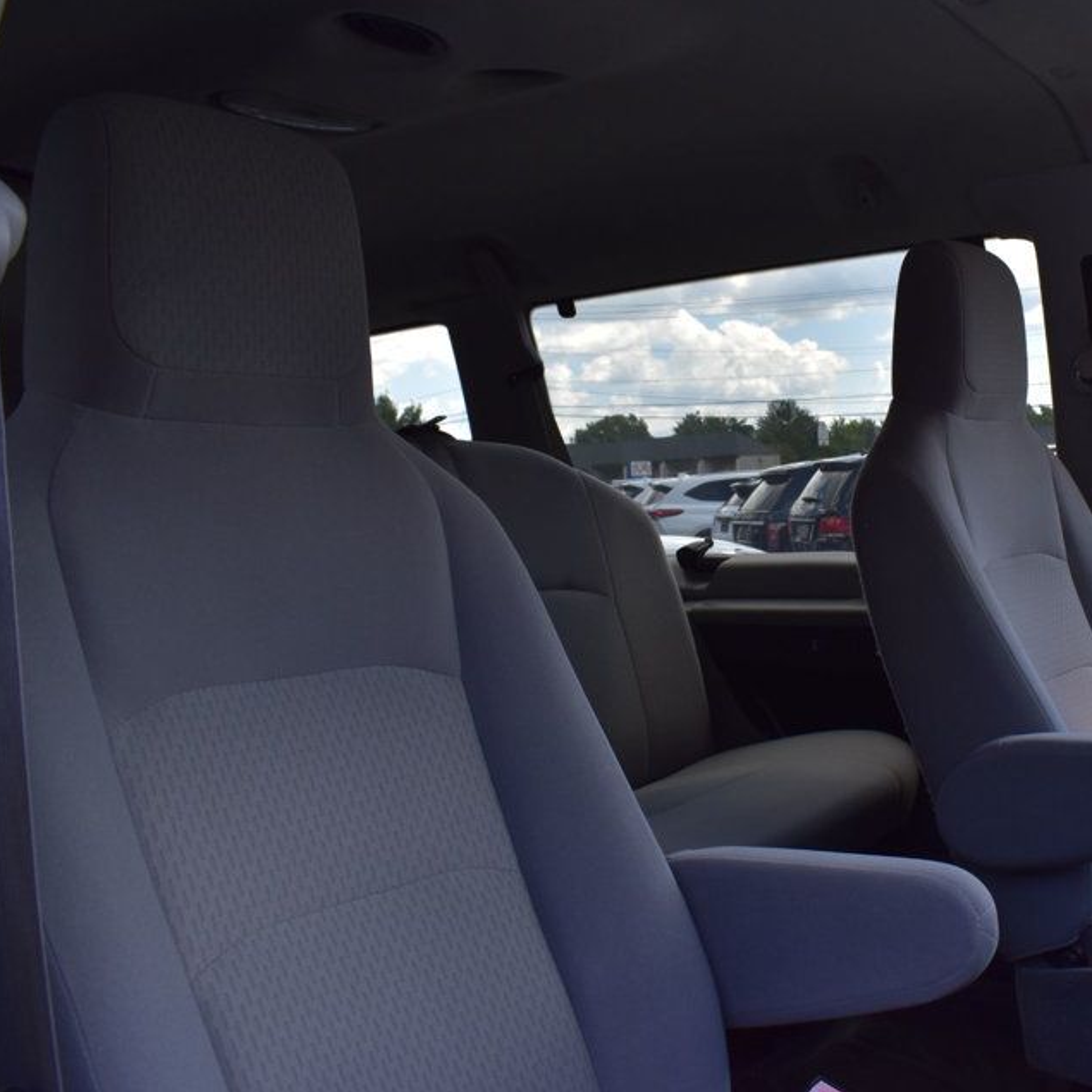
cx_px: 819
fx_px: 1321
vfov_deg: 44.9
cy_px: 525
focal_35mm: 37
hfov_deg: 43.5
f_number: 9
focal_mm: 18
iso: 400
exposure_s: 1/160
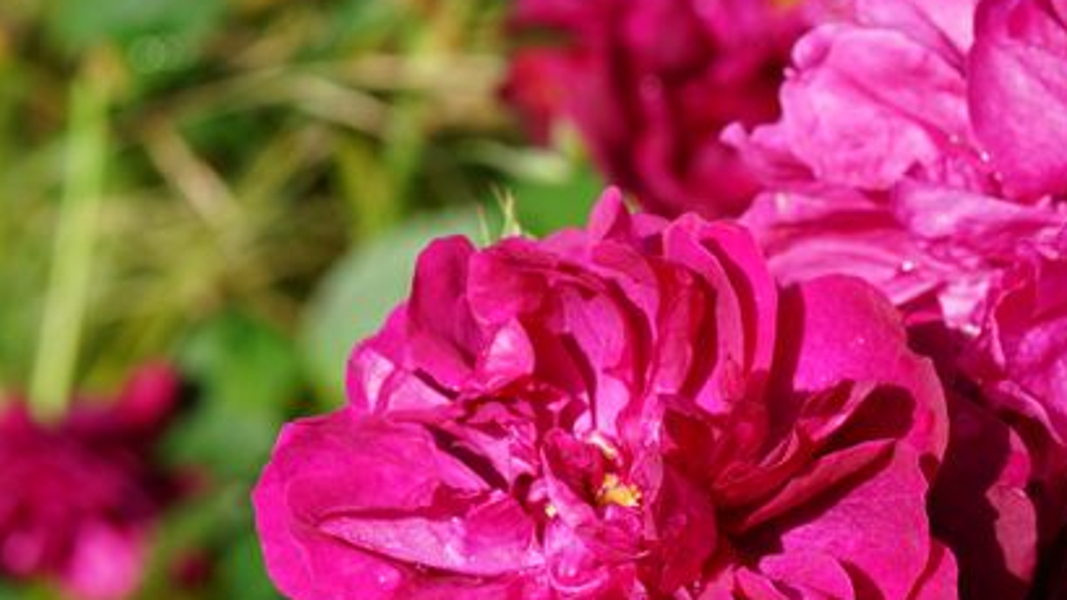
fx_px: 7384
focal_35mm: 261
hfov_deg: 8.2
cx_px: 1333
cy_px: 548
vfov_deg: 4.6
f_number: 5.6
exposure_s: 1/640
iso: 200
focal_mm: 85
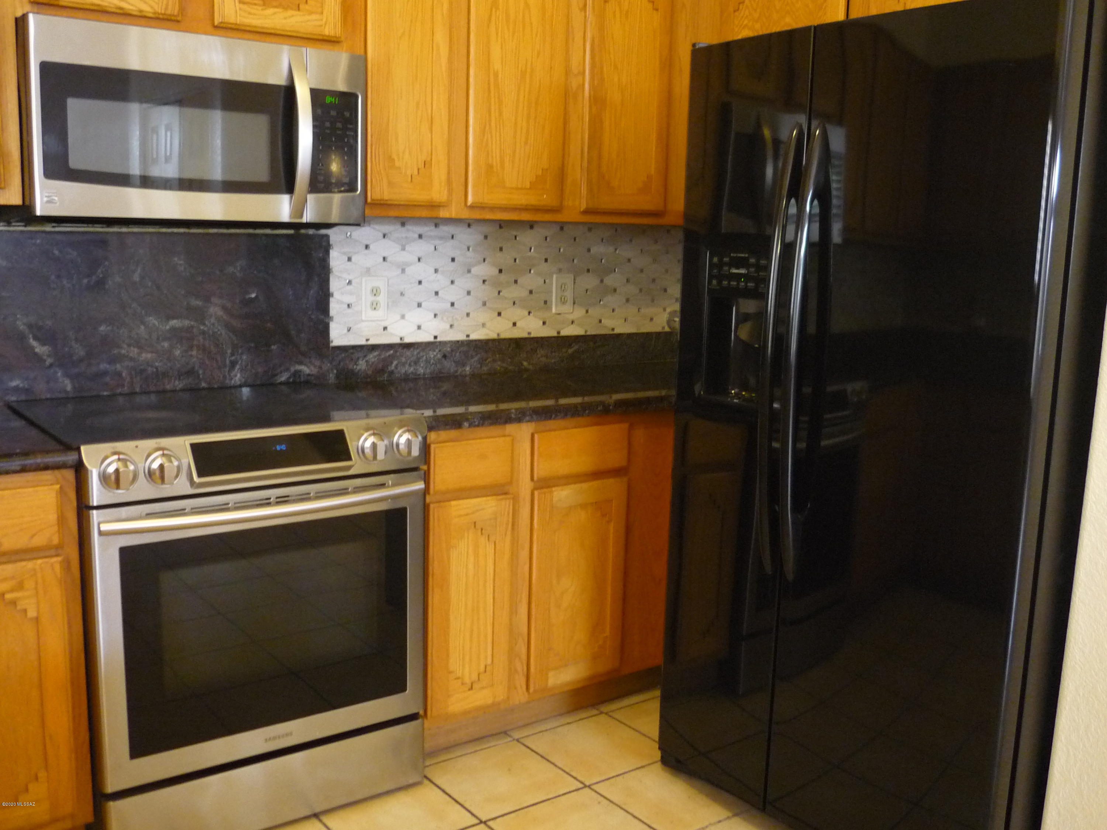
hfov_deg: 55.4
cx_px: 554
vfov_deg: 42.9
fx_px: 1055
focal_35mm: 33
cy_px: 415
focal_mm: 5.5
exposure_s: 1/10
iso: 400
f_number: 2.8
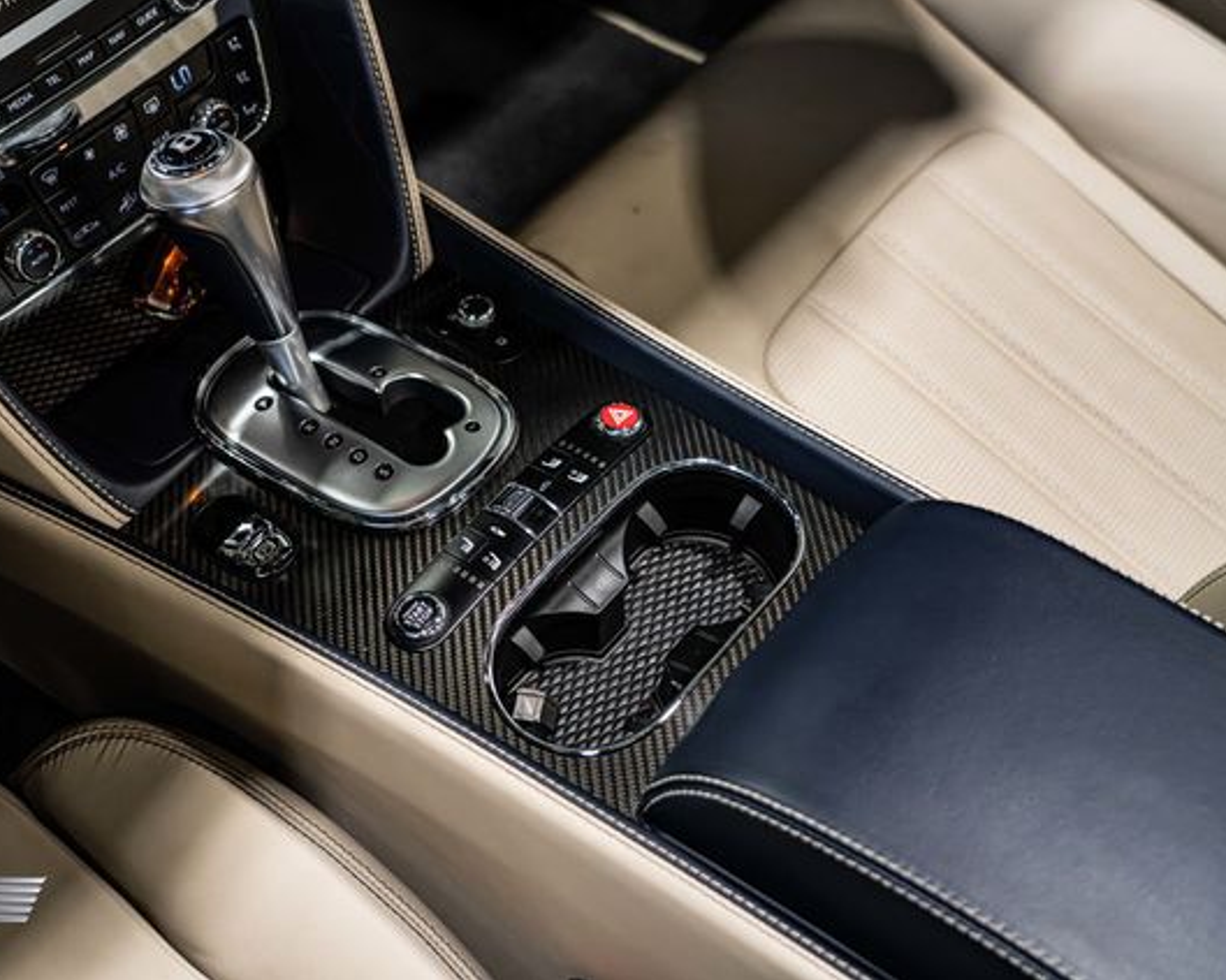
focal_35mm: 50
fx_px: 1814
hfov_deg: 37.2
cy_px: 488
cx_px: 503
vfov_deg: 30.2
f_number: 4
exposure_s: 1/80
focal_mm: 44
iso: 1250
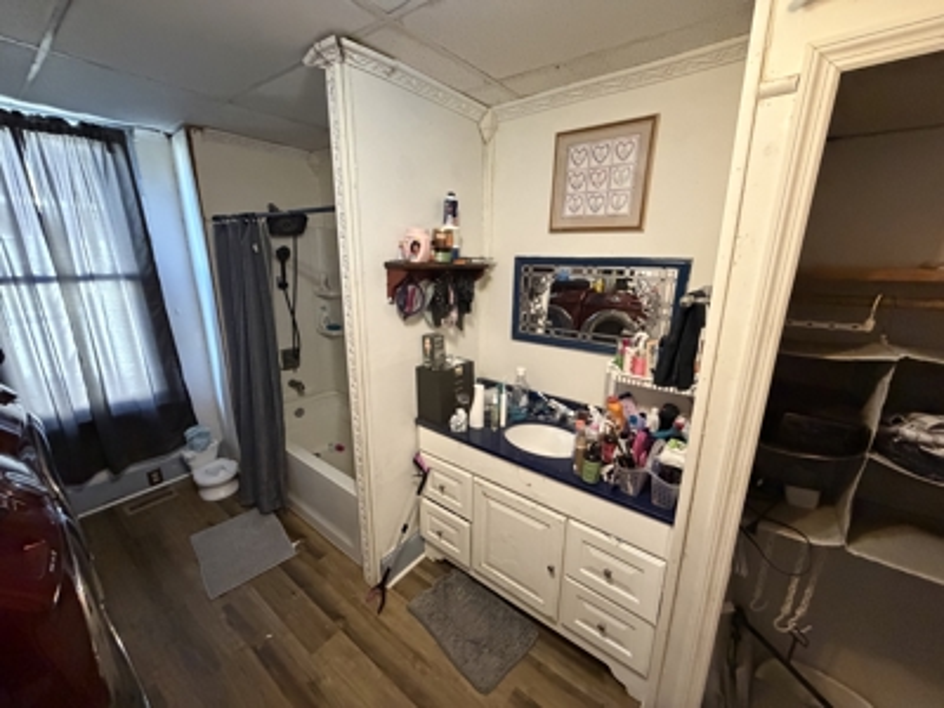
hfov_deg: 102.1
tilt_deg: -15.4
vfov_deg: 85.7
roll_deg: -0.8
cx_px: 472
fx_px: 382
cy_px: 354
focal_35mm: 14
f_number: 2.2
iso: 1000
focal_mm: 2.22
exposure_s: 1/60
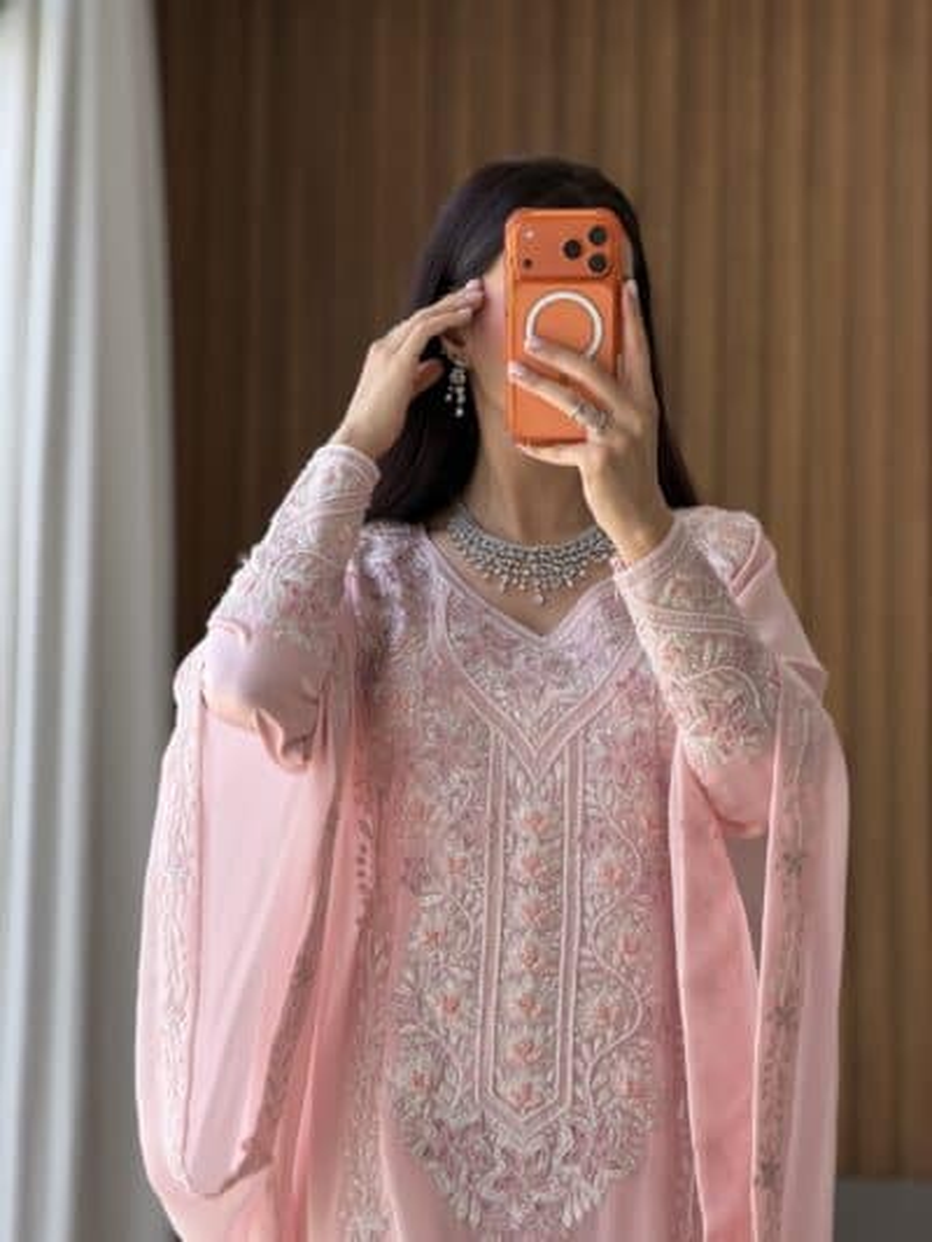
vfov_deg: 19.6
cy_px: 621
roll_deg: -0.3
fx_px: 3588
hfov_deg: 14.8
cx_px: 466
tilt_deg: -18.0
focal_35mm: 100
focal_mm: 16.89
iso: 64
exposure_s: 1/121
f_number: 2.8
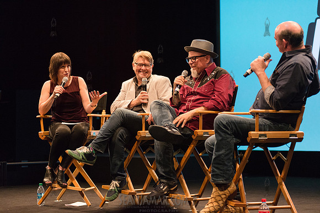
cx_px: 160
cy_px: 106
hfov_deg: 25.4
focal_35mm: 80
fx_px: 711
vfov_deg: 17.1
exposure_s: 1/200
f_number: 3.2
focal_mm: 80
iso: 4000
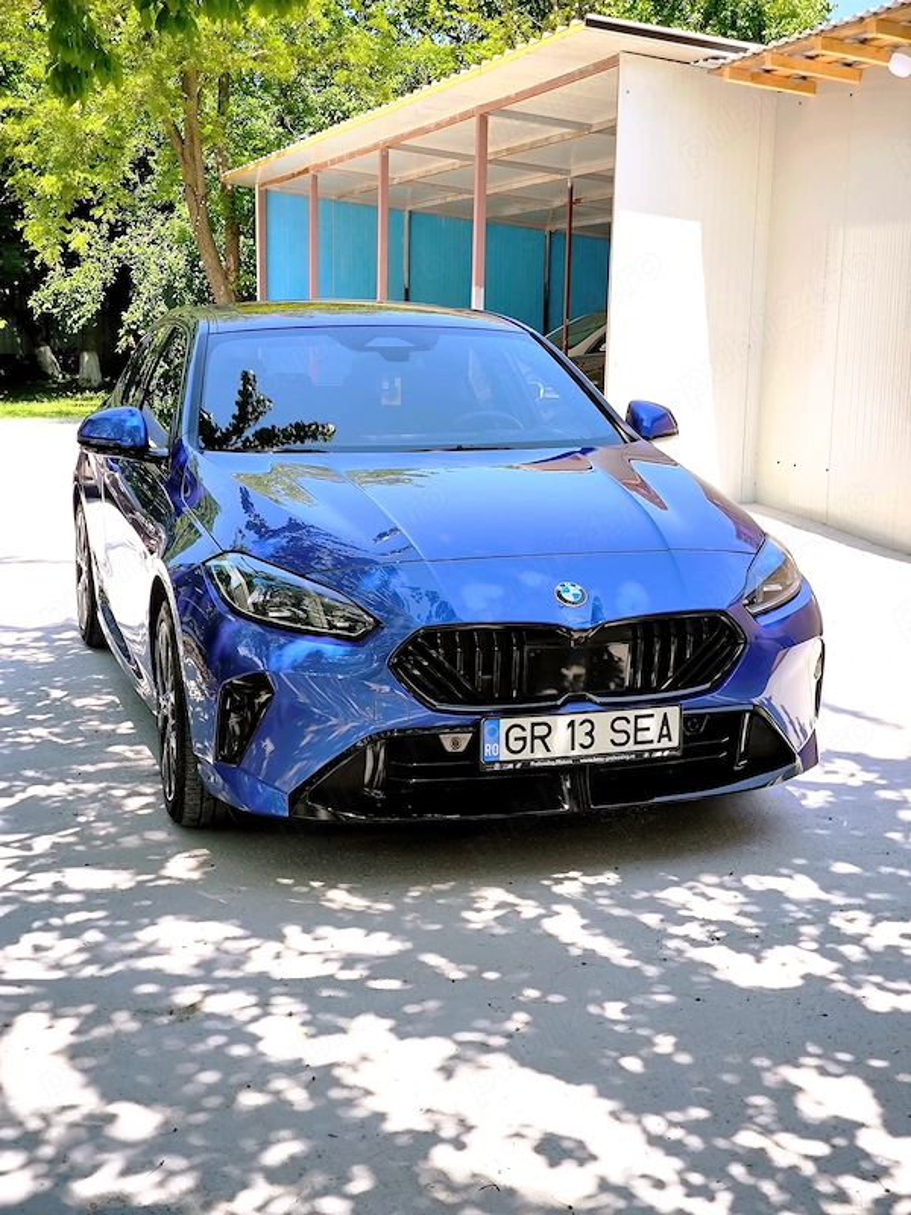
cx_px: 456
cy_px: 608
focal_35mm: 50
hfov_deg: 29.1
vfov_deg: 38.2
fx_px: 1754
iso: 50
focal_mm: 7.1
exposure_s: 1/834
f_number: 1.9
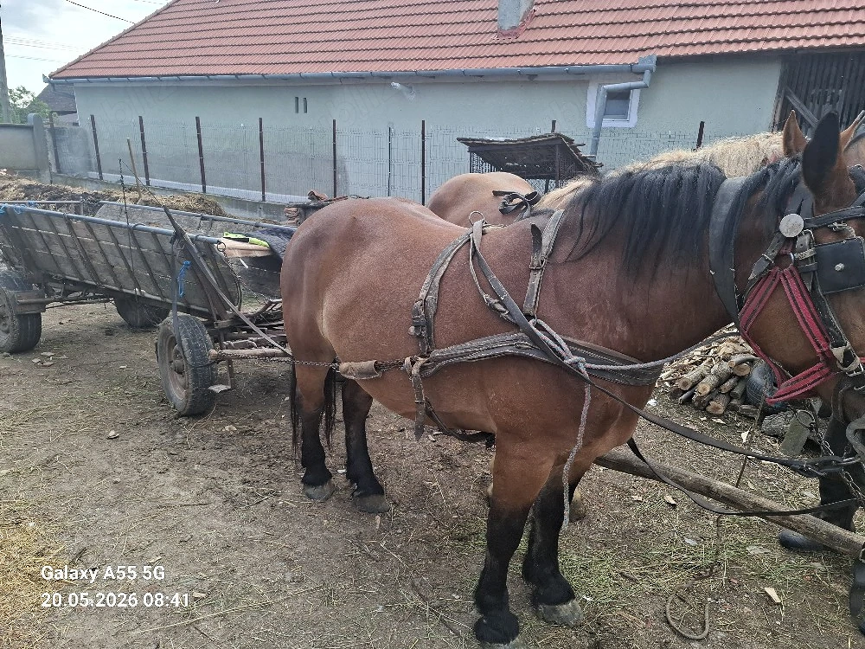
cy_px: 324
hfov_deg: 73.9
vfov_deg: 58.9
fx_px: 575
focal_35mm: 23
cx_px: 432
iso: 50
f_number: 1.8
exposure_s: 1/385
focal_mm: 5.54
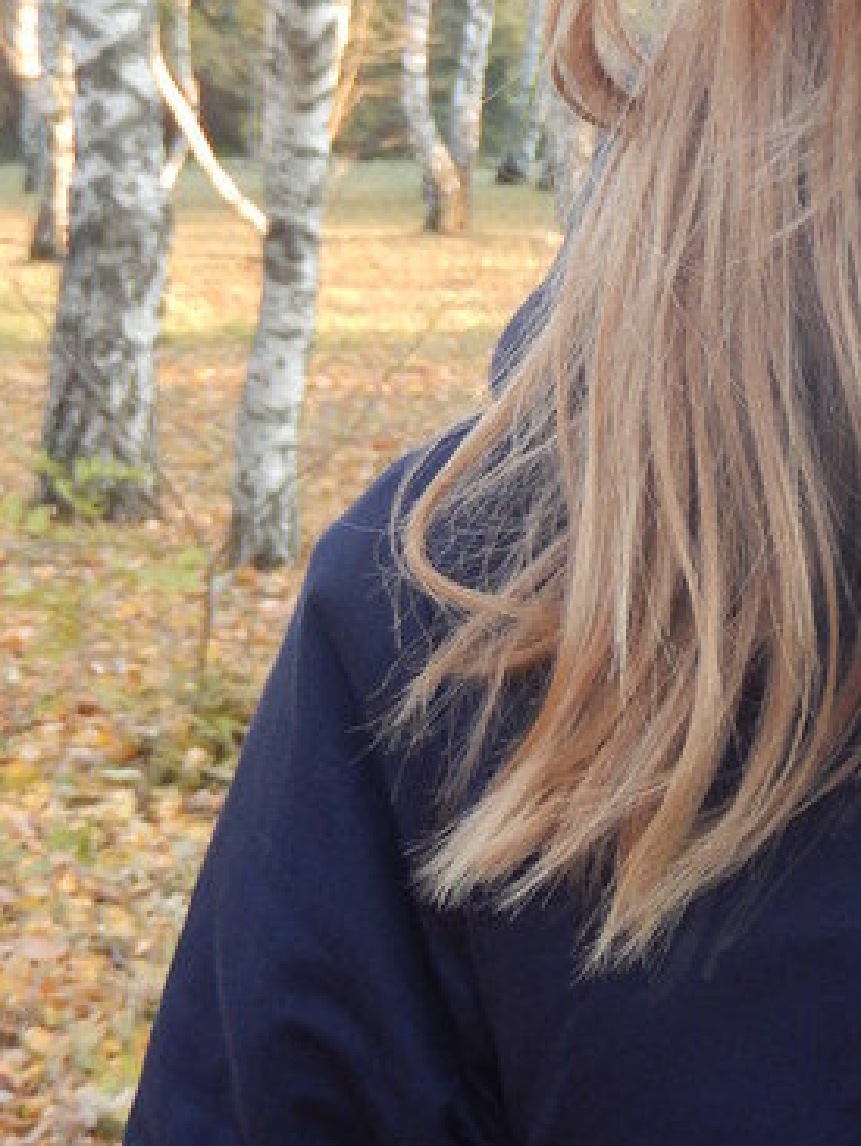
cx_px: 1061
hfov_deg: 13.2
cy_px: 427
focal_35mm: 109
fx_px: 3611
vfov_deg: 18.0
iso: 220
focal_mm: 7.3
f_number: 4.2
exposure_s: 1/30
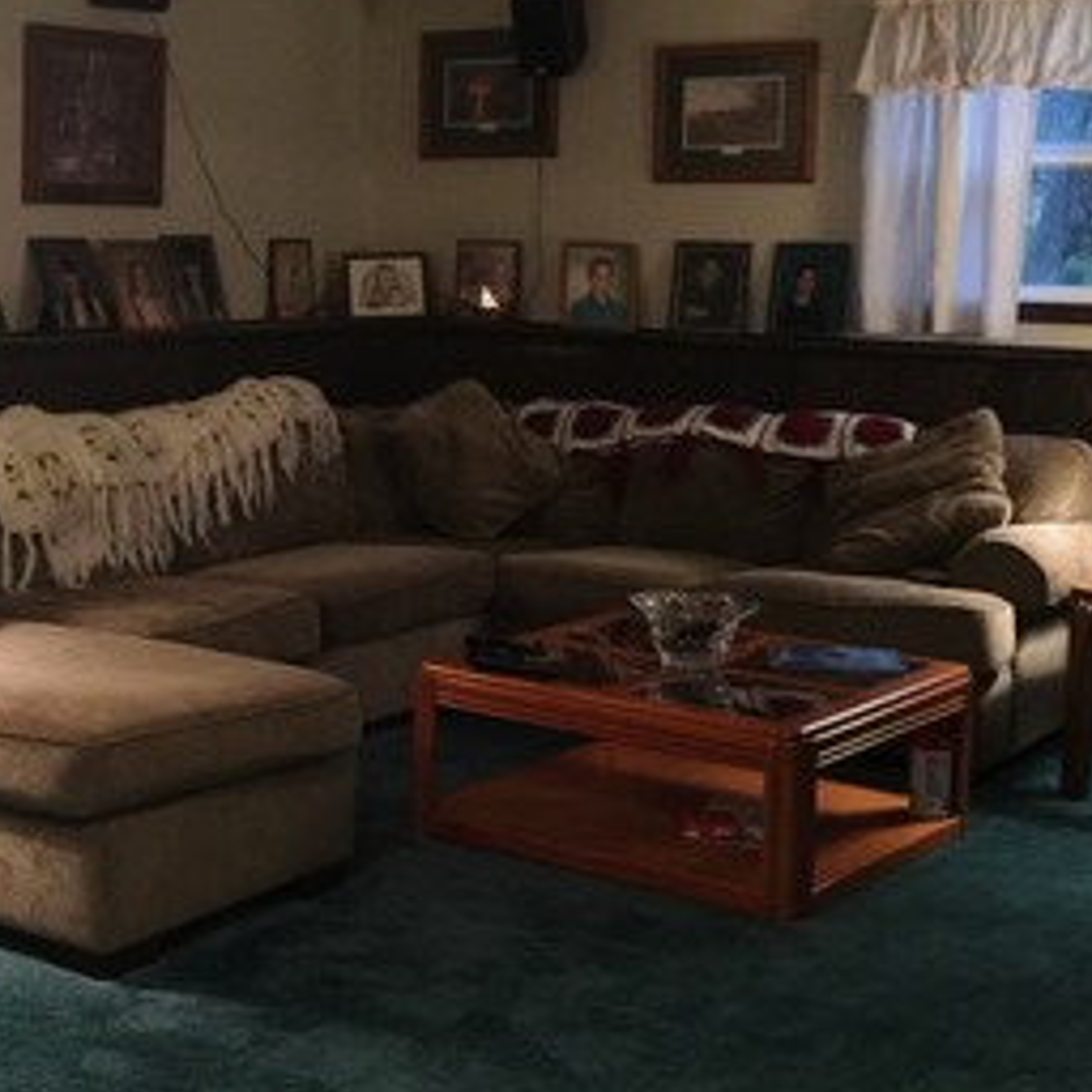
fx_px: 2284
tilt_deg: -3.8
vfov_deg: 26.8
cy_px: 384
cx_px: 149
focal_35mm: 64
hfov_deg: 26.2
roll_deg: -1.7
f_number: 2.2
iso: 80
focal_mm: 4.15
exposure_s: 1/15
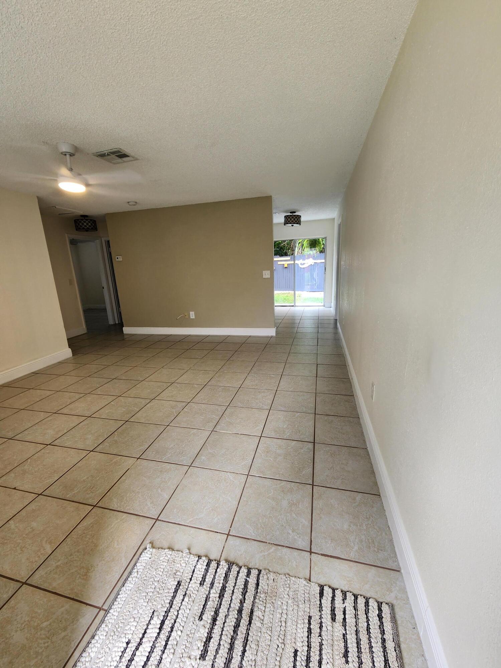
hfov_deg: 89.9
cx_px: 250
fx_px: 251
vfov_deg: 106.2
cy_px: 334
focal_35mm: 13
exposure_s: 1/60
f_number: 2.2
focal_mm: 2.2
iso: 64
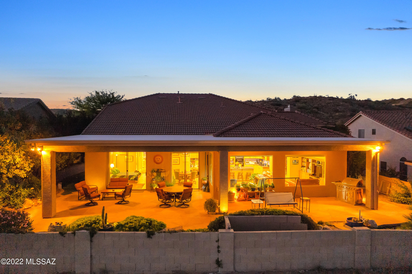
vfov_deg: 57.2
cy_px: 137
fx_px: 252
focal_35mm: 22
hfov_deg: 78.6
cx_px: 206
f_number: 2.8
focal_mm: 8.38
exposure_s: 1/13
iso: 530
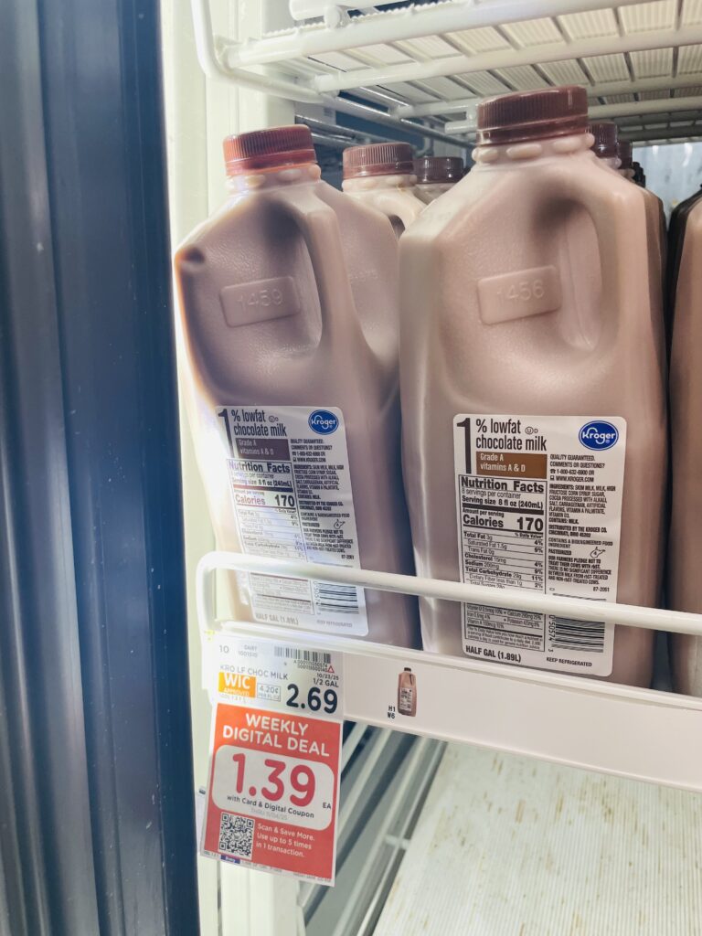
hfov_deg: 53.1
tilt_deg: -10.2
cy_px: 468
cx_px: 351
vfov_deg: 67.3
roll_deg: +0.1
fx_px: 703
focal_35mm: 26
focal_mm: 4.2
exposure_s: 1/120
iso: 80
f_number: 1.6
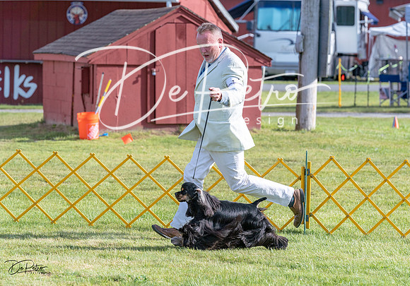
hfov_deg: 11.3
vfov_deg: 7.9
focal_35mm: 179
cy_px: 129
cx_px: 215
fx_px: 2065
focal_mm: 152
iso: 200
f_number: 5.6
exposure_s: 1/1250
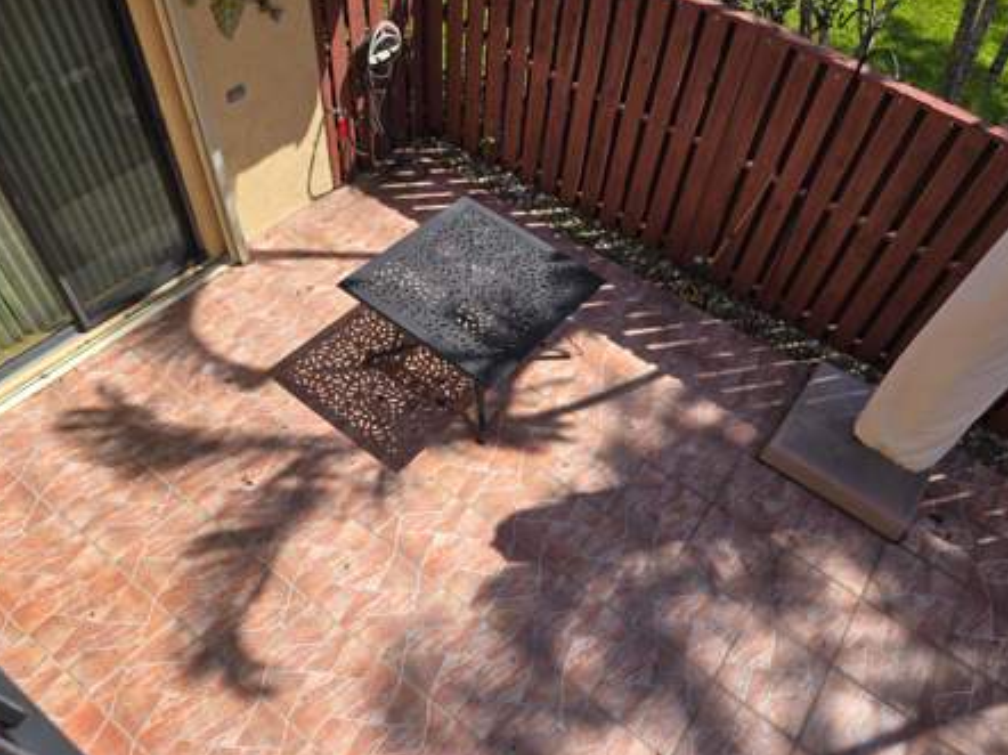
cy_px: 383
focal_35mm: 25
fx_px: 728
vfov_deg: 54.8
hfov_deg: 69.4
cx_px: 515
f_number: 1.7
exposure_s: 1/641
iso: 12
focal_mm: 6.3
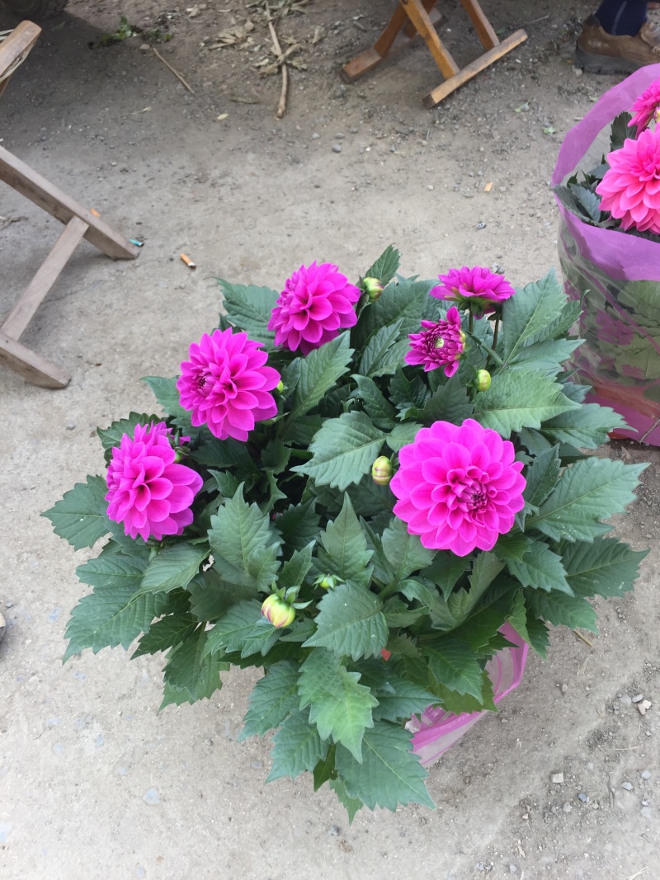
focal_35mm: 29
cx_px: 330
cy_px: 440
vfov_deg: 61.7
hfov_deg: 48.2
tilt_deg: -49.7
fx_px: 737
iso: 32
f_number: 2.2
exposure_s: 1/100
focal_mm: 4.15
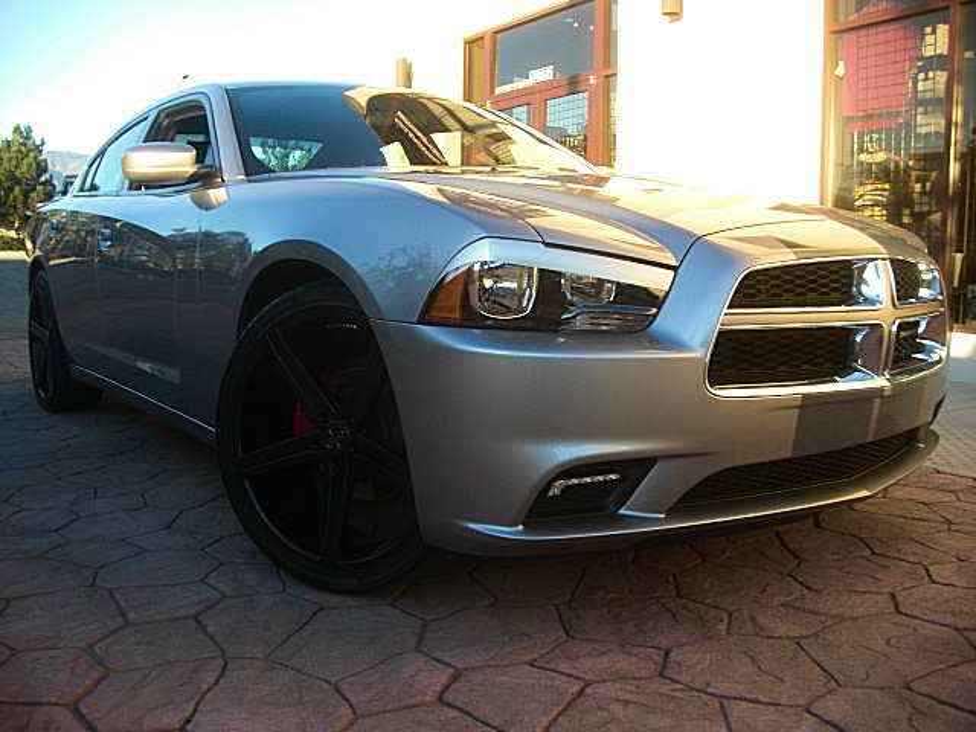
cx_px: 488
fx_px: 1015
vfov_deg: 39.7
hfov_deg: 51.4
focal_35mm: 36
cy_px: 366
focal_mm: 6.3
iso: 50
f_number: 2.8
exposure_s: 1/125
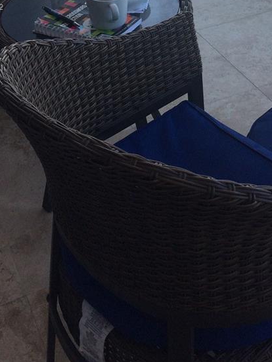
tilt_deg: -28.3
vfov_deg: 28.9
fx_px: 660
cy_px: 8
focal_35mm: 63
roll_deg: +1.5
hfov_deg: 23.2
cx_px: 179
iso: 32
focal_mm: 4.15
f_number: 2.2
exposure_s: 1/805
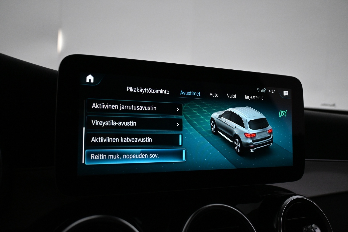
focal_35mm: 31
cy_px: 116
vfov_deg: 42.6
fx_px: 297
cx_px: 174
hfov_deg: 60.7
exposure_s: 1/200
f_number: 3.8
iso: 1600
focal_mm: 20.5
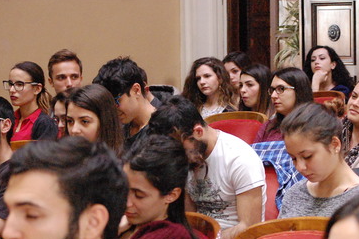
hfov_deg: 14.2
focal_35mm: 144
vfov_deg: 9.5
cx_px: 258
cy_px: 181
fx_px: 1434
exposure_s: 1/100
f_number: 5
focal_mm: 55
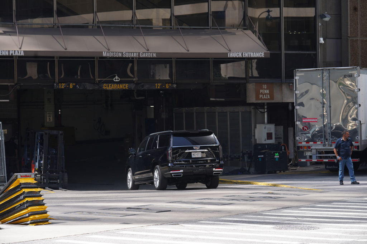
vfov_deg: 12.0
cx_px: 184
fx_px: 1162
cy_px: 122
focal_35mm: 114
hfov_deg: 18.0
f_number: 7.1
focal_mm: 114
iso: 400
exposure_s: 1/500
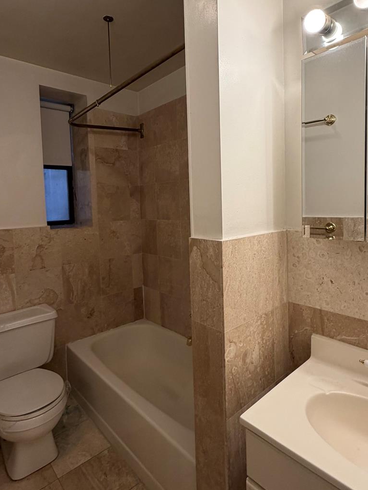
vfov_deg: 78.8
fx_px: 298
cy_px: 222
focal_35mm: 21
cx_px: 184
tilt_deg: -3.8
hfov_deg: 63.4
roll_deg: +1.1
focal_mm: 2.22
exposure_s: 1/120
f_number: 2.2
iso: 200
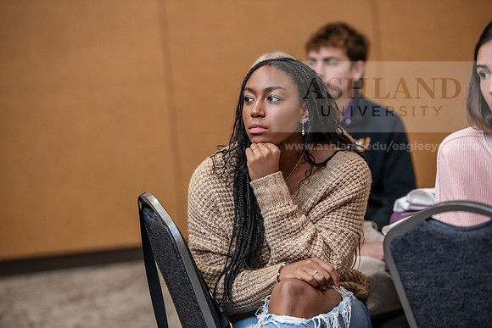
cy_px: 164
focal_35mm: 135
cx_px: 246
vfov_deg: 10.2
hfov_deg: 15.2
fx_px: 1845
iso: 2500
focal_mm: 135
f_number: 3.2
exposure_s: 1/200
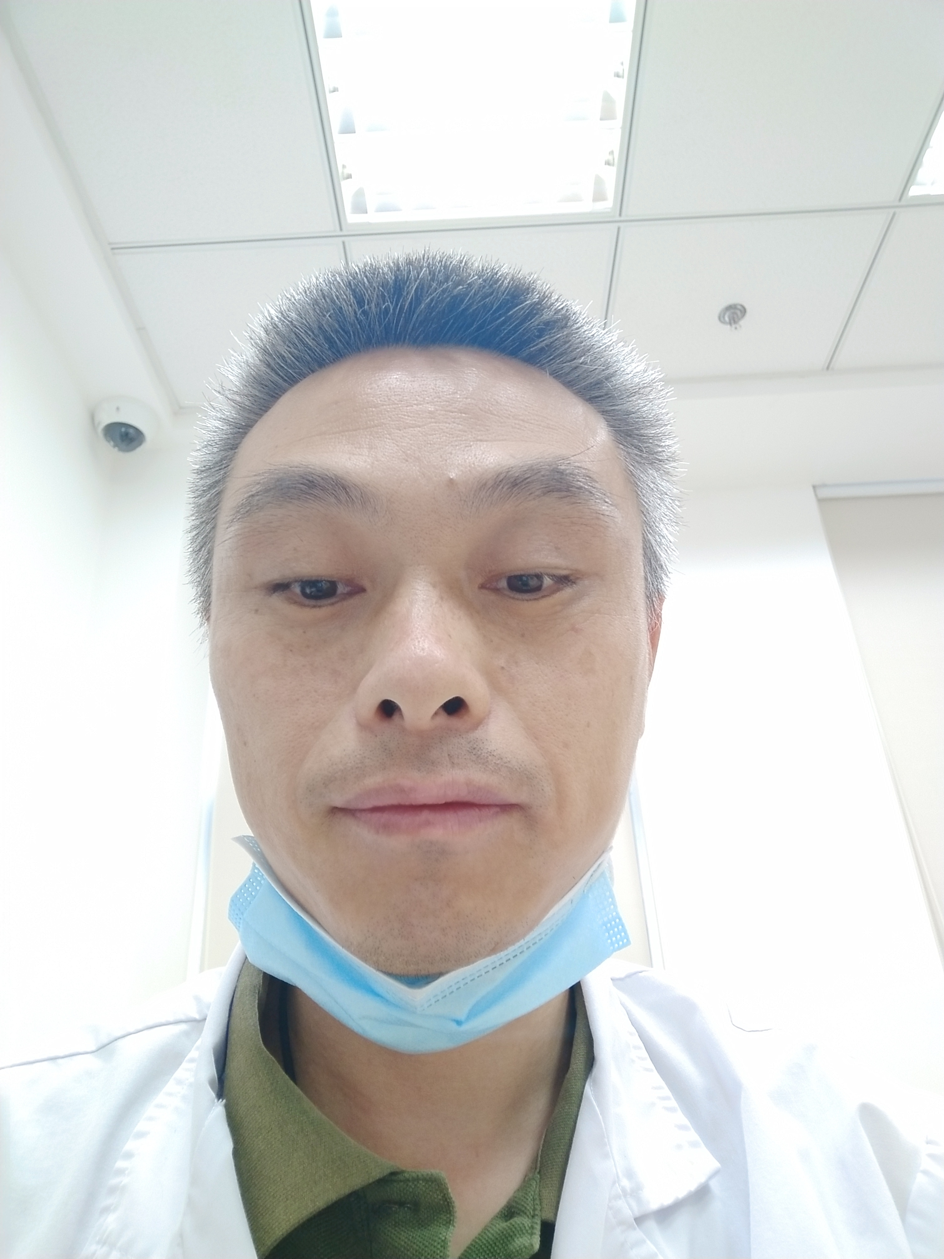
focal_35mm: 29
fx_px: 1054
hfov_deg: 48.2
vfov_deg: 61.7
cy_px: 630
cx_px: 472
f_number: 2
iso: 223
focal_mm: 3.87
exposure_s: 1/33.3
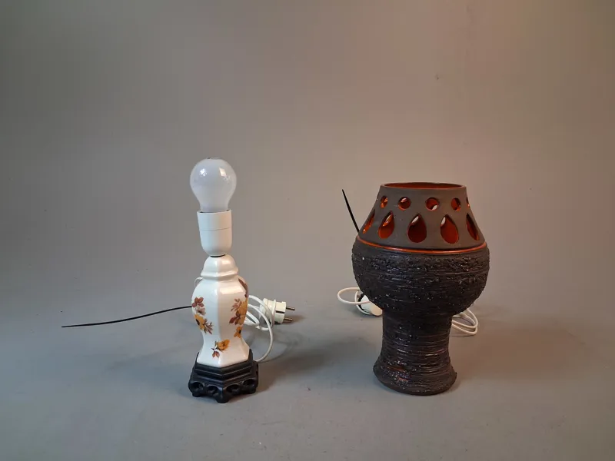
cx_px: 308
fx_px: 480
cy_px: 230
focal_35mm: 27
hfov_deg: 65.3
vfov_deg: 51.4
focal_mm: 4
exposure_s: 1/50
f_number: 1.8
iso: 320
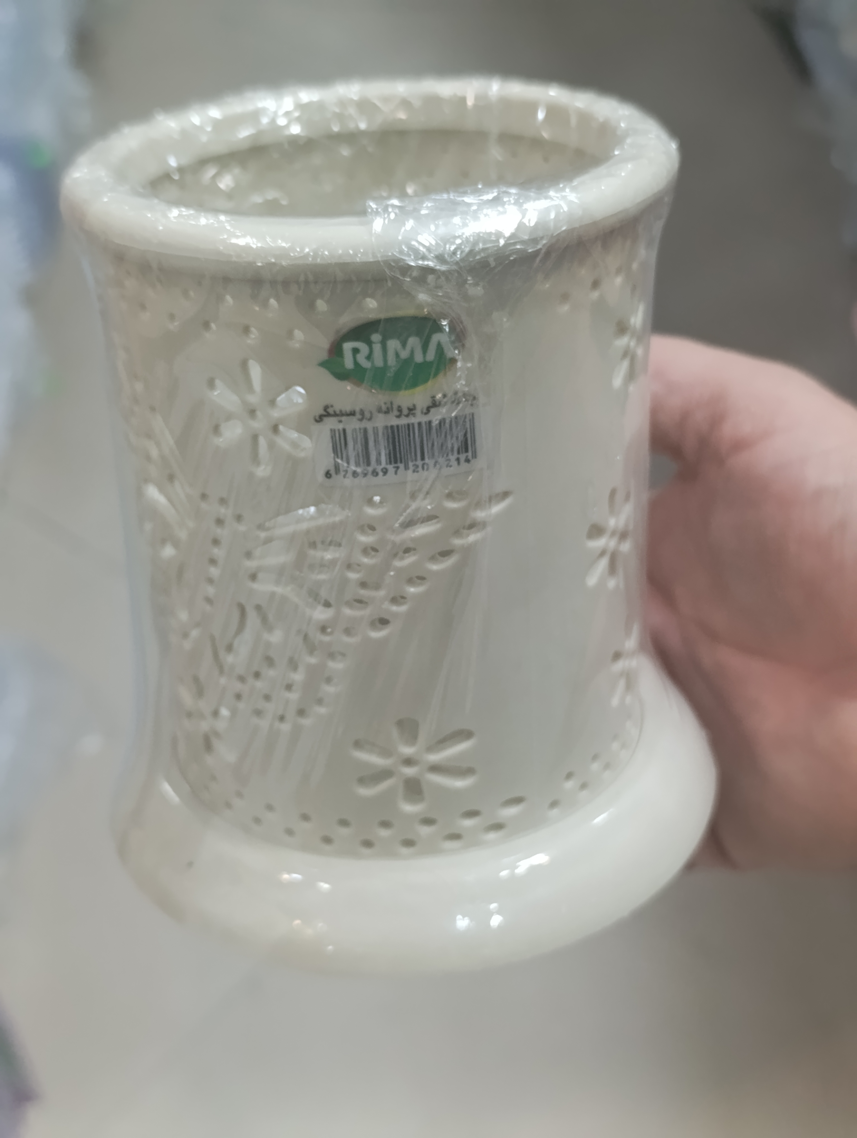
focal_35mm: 46
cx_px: 428
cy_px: 569
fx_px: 1515
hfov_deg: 31.6
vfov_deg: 41.2
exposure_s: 1/50
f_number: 1.6
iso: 800
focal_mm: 6.14
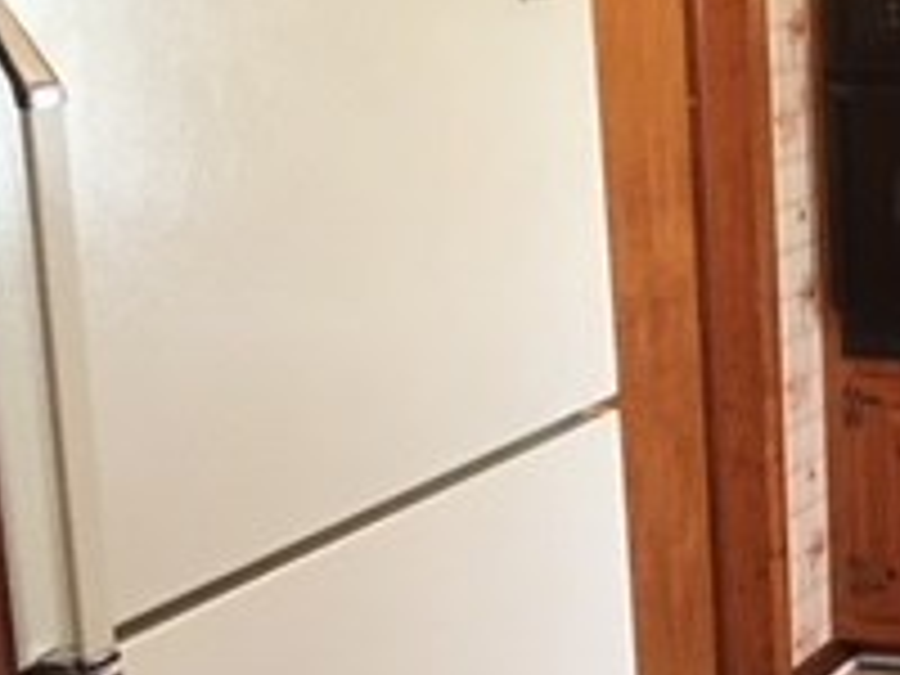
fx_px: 2418
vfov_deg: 15.9
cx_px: 1260
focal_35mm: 93
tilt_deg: -9.8
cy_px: 333
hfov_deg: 19.1
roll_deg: +0.0
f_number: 2.2
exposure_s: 1/15
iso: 125
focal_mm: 4.15
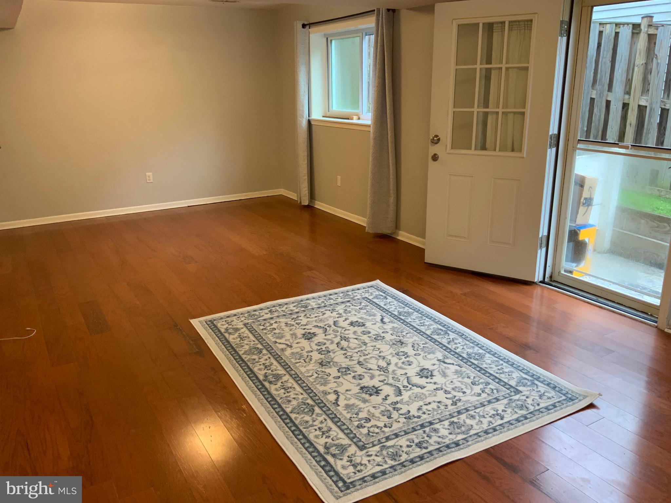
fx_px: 562
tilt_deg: -16.6
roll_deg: +0.5
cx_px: 336
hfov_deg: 61.7
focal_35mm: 29
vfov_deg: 48.2
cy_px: 252
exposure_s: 1/60
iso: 125
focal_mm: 3
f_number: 1.8
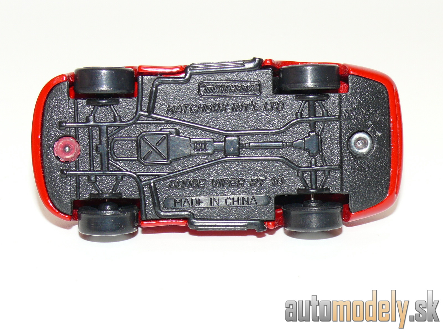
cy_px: 166
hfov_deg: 19.3
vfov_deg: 14.5
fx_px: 1305
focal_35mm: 102
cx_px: 222
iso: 100
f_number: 4
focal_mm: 13.3
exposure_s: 1/30
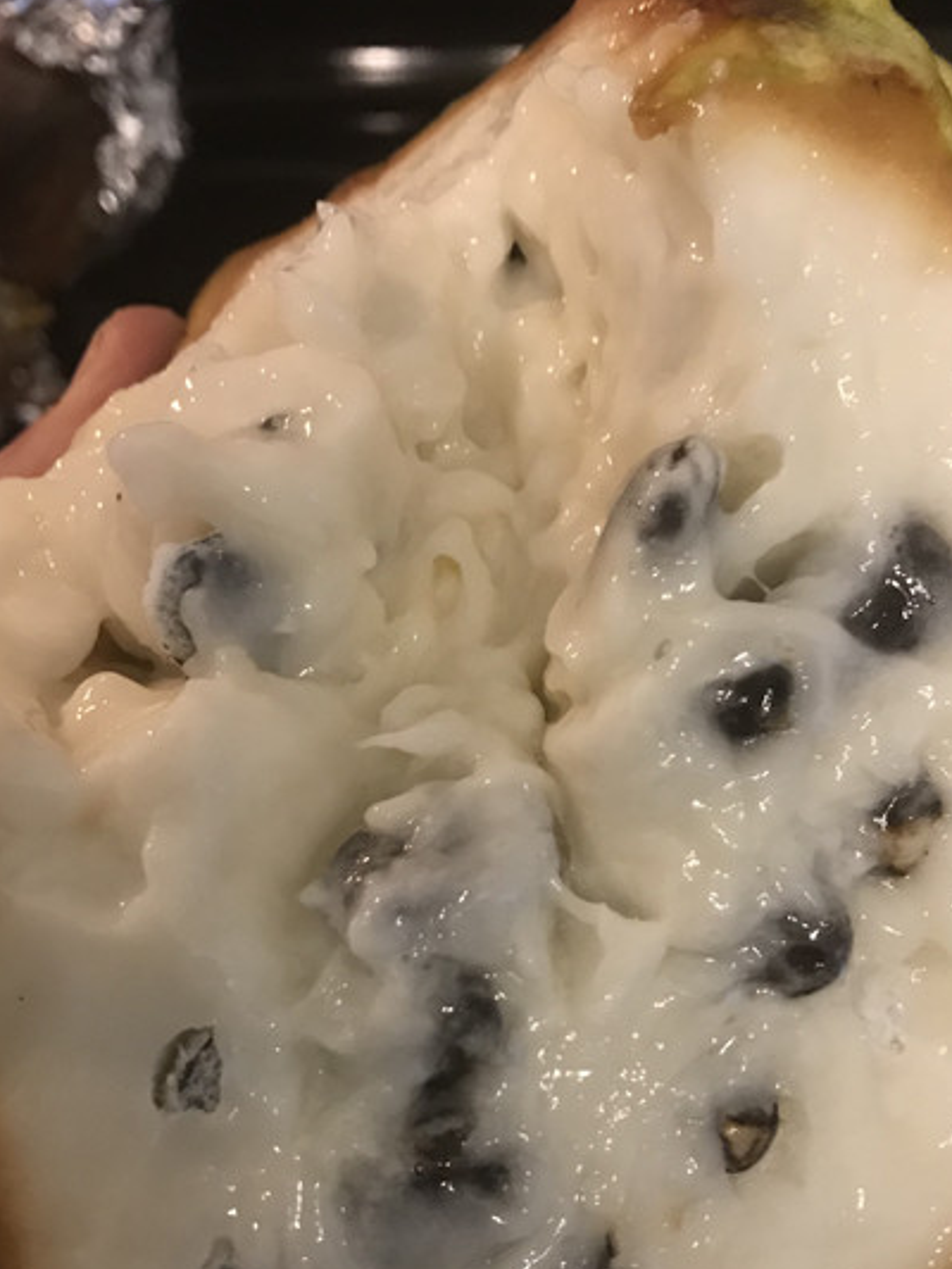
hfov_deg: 34.3
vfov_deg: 44.4
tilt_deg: -52.8
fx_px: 1539
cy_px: 807
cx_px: 519
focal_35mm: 42
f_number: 1.8
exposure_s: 1/13
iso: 100
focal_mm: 3.99
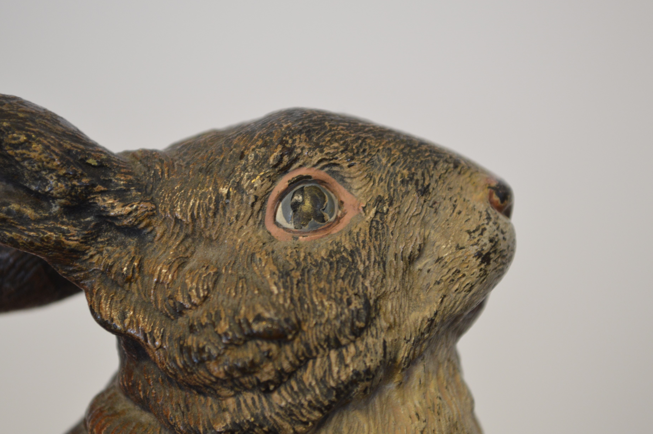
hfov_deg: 22.7
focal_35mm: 90
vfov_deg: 15.2
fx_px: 1623
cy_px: 199
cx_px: 319
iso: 720
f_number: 5.6
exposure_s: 1/60
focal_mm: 55
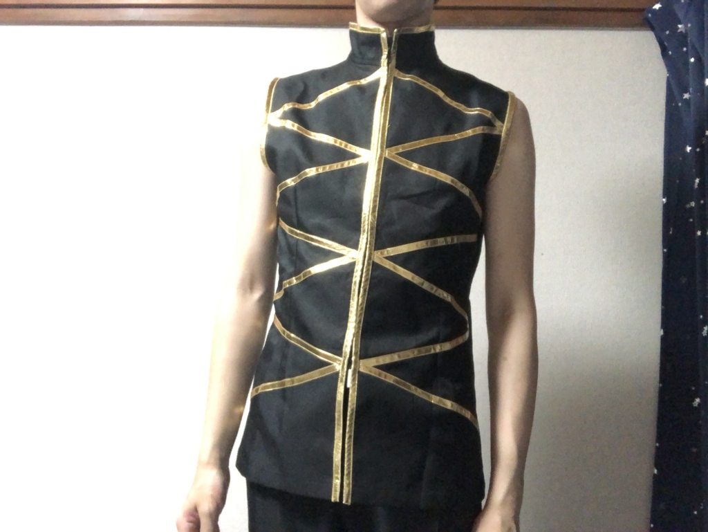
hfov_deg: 56.8
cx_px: 354
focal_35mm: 32
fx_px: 655
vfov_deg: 44.2
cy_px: 266
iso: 500
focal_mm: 2.87
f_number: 2.2
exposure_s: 1/15
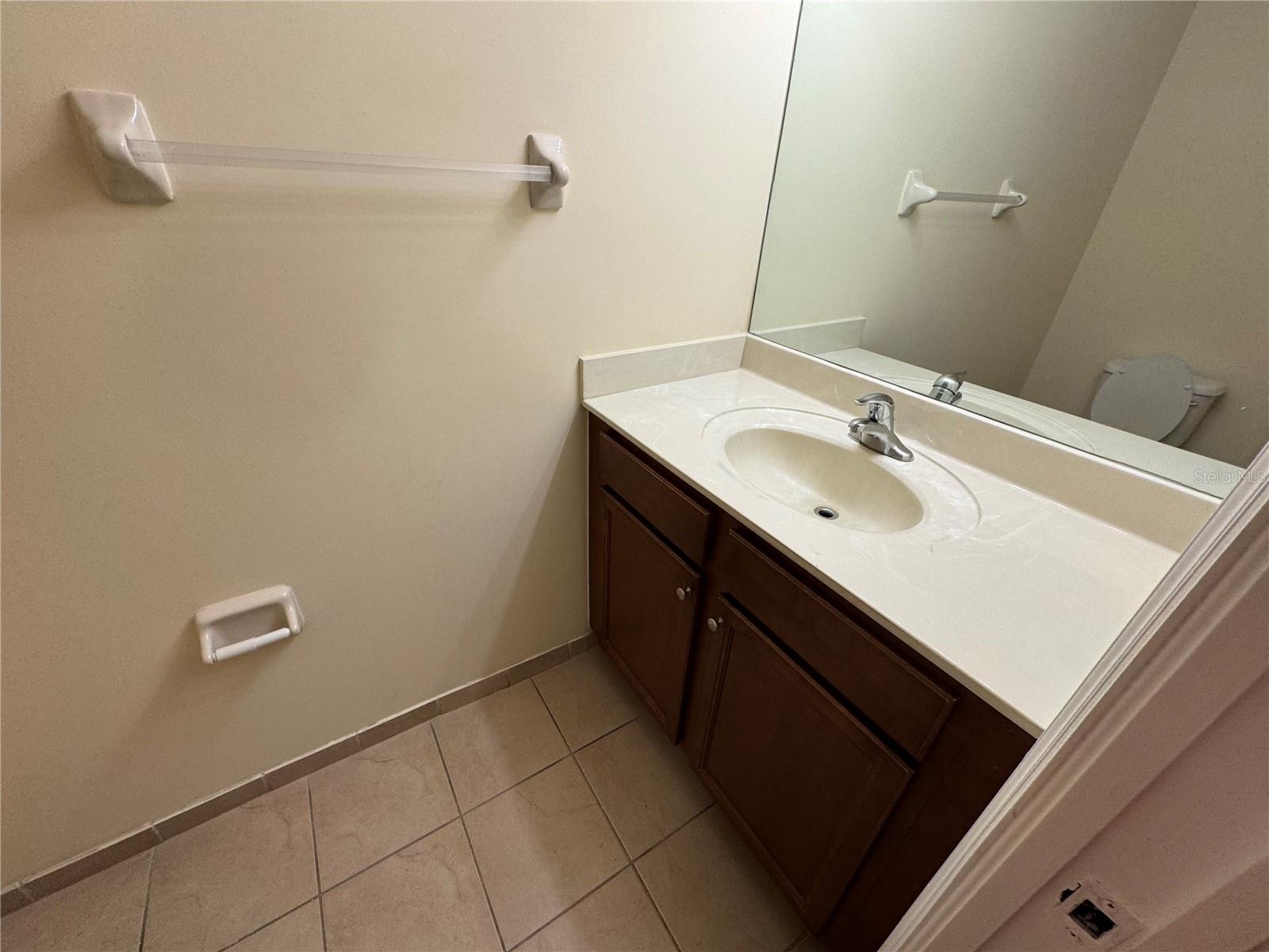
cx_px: 634
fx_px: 513
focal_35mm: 14
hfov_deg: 102.1
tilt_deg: -32.1
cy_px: 476
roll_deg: -4.2
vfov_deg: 85.7
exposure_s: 1/120
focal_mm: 2.22
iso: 125
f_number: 2.2
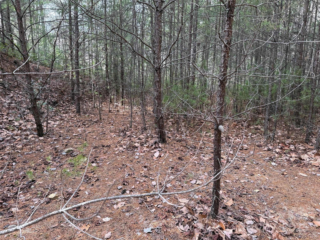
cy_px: 120
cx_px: 160
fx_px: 222
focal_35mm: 24
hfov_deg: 71.6
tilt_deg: -13.4
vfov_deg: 56.8
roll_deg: -0.9
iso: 64
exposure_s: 1/243
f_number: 1.78
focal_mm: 6.76
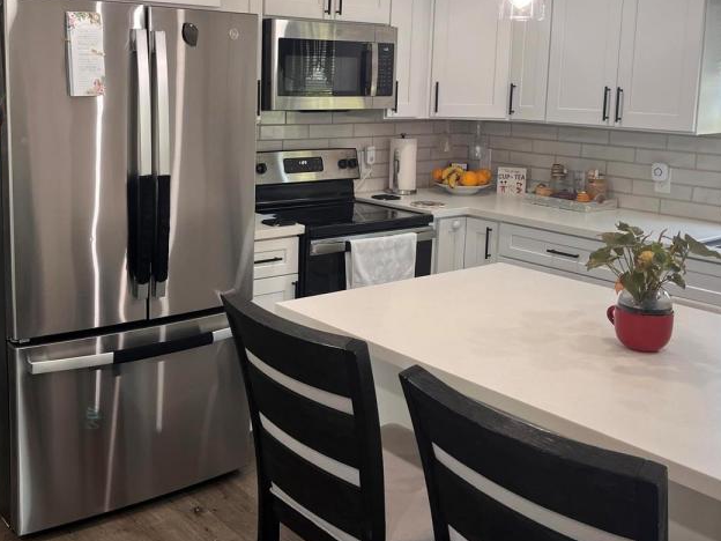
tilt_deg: -8.7
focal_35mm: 40
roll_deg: -0.8
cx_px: 300
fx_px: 833
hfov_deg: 46.6
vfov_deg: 35.8
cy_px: 207
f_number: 1.6
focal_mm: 5.1
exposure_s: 1/60
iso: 64
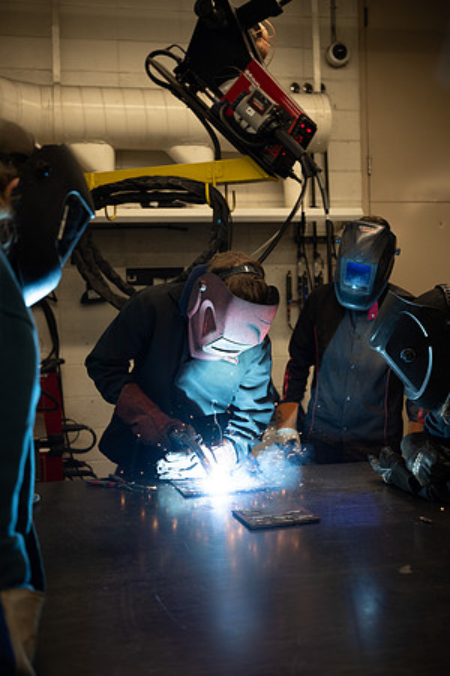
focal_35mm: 38
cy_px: 338
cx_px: 225
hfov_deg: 35.1
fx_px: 712
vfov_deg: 50.7
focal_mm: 38
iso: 640
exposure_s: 1/400
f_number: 2.8
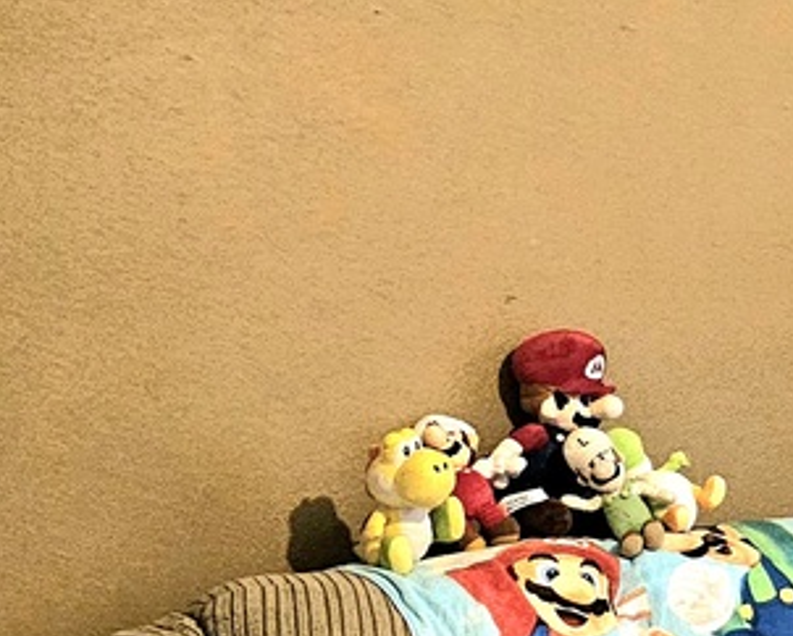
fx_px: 2513
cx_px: 1575
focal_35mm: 107
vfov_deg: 14.4
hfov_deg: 14.8
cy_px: 442
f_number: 1.7
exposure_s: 1/120
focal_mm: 6.3
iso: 800
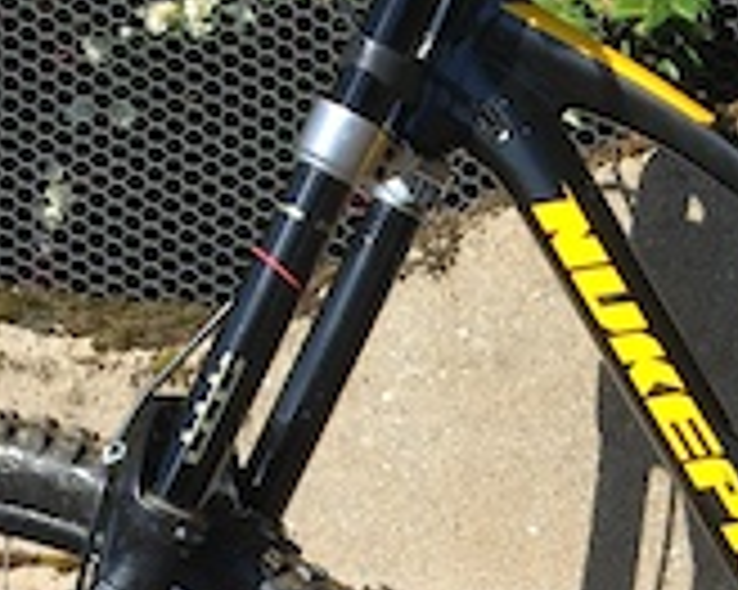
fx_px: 3012
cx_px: 945
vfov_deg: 11.0
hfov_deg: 13.5
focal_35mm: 138
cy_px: 662
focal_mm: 4.15
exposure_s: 1/1241
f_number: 2.2
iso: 25
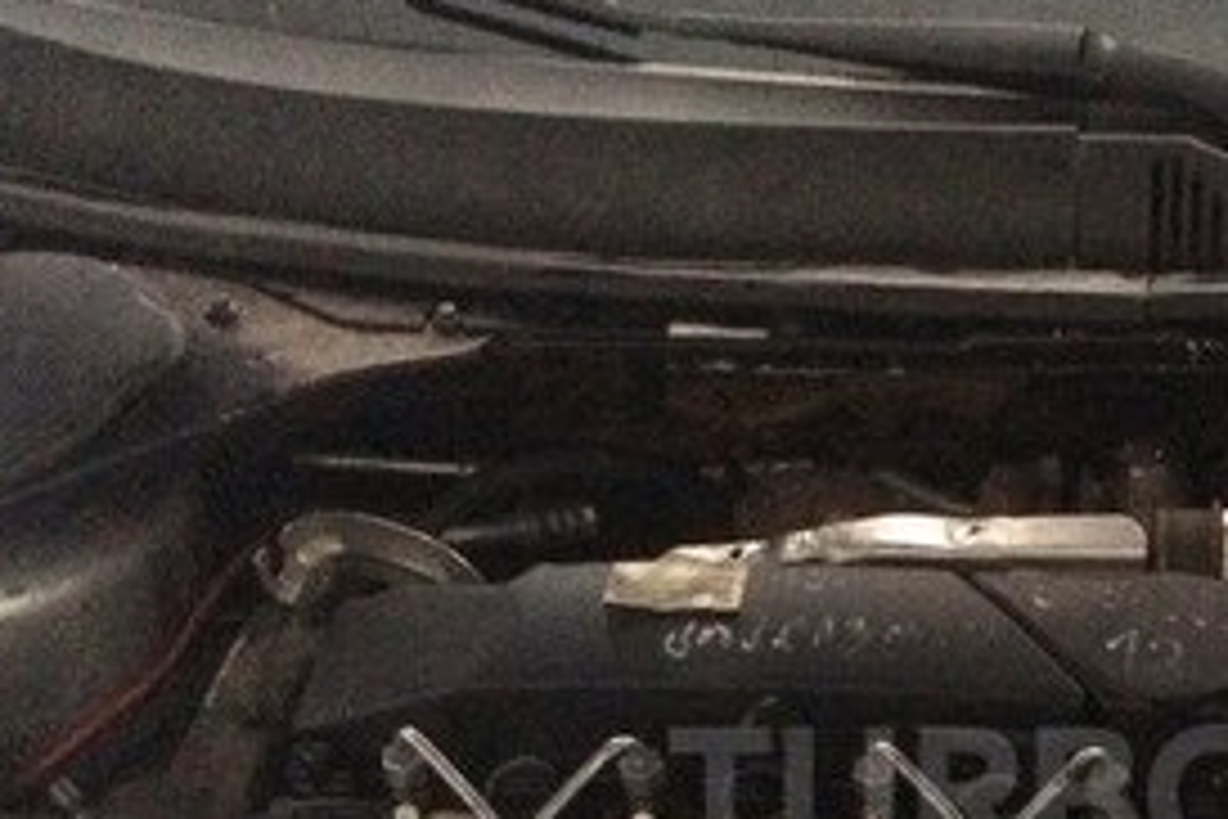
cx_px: 1129
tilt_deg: -44.0
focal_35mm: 73
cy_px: 794
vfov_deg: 18.3
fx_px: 2490
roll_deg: -2.9
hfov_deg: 26.7
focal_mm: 4.15
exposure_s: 1/17
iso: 800
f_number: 2.2
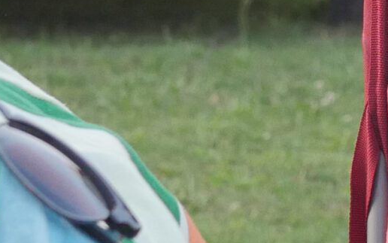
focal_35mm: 226
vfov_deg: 5.8
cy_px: 16
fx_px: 2391
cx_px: 189
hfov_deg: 9.3
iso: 1000
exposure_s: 1/500
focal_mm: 20
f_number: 3.2
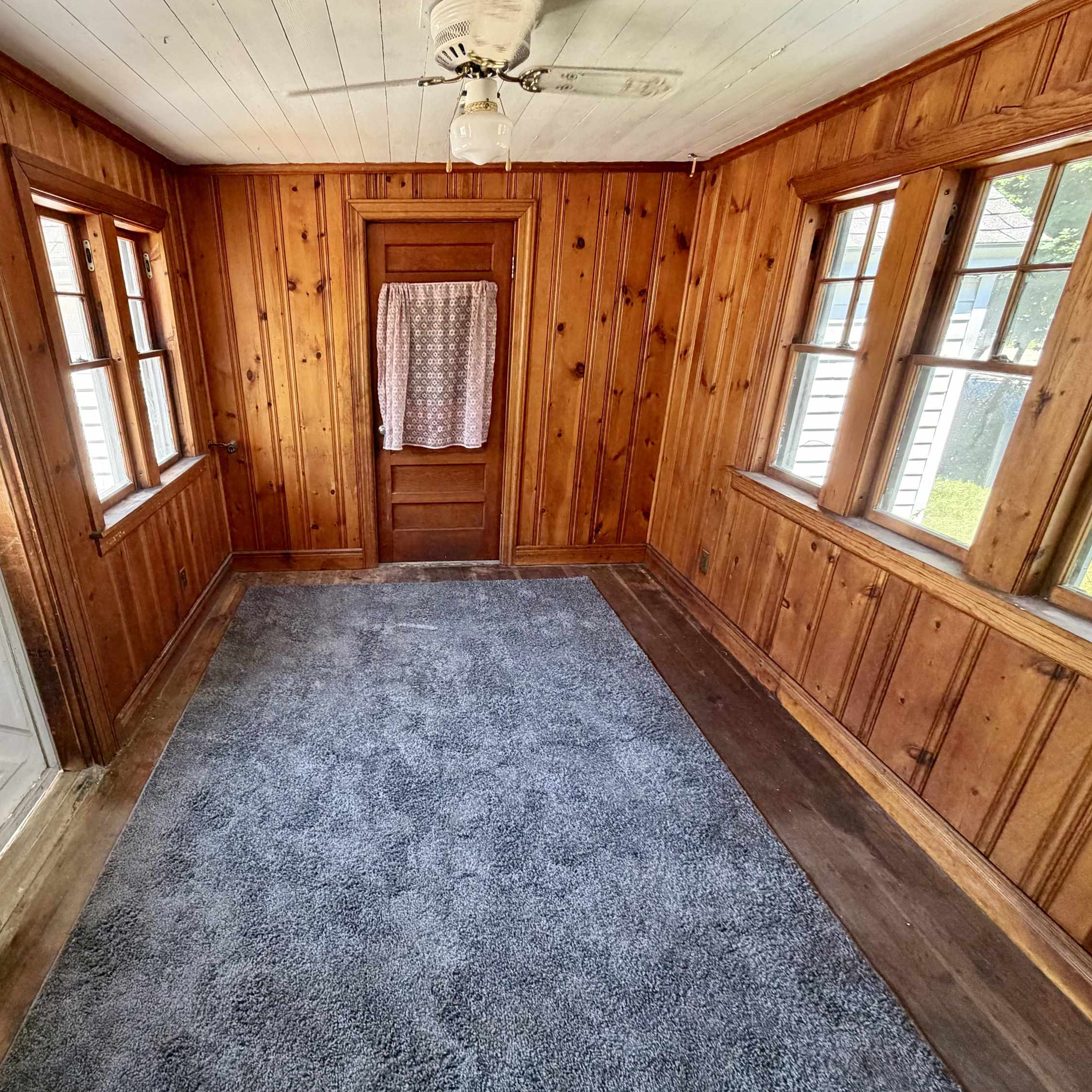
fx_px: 607
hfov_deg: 82.5
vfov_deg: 84.0
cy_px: 550
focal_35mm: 17
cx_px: 413
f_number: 2.2
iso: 320
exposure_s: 1/90
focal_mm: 2.22
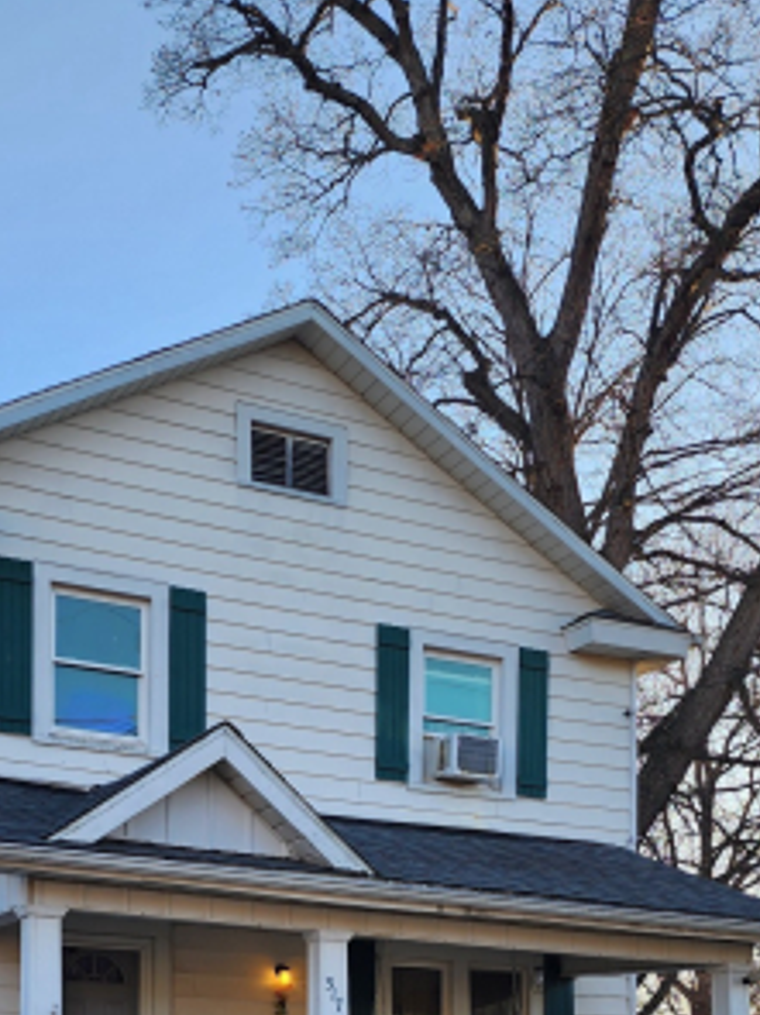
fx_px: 1523
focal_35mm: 52
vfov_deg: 32.7
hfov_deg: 27.9
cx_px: 285
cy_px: 1092
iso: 12
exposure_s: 1/223
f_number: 1.8
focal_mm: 6.4
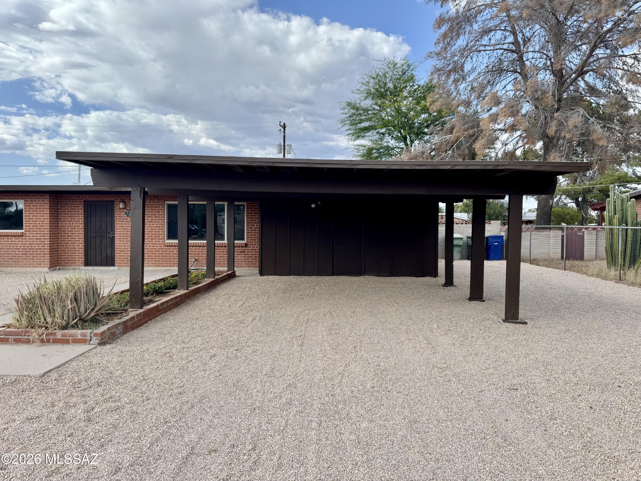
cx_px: 320
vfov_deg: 56.8
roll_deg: -1.9
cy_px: 240
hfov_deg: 71.6
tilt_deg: -1.7
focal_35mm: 24
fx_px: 444
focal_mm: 6.76
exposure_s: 1/2710
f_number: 1.78
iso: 80
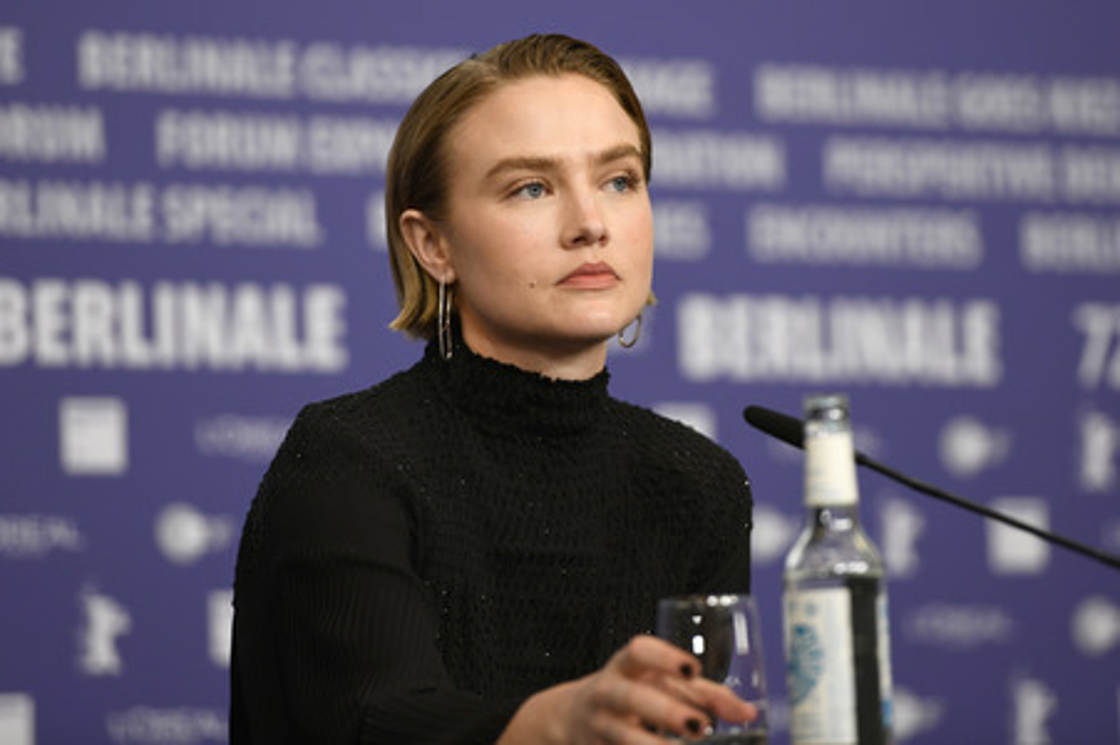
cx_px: 560
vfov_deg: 6.9
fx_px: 6217
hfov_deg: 10.3
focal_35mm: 200
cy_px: 372
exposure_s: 1/200
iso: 1000
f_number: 3.5
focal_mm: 200
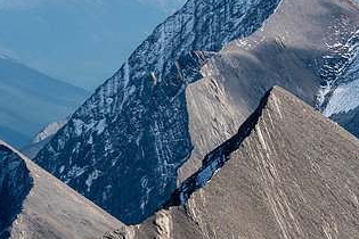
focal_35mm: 574
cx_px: 232
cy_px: 79
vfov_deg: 2.4
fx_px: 5724
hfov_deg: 3.6
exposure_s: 1/320
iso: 250
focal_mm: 150
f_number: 8
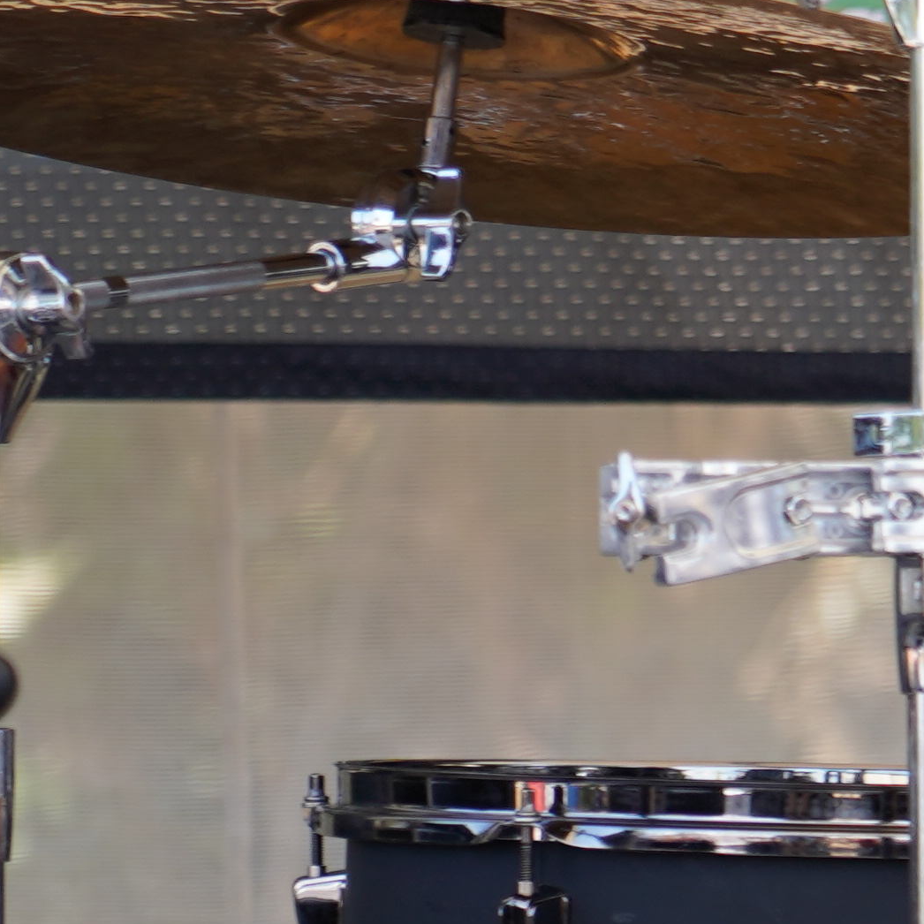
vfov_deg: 3.4
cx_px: 1857
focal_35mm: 512
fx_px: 15462
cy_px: -648
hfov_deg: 3.4
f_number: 4
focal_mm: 105
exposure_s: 1/160
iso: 100
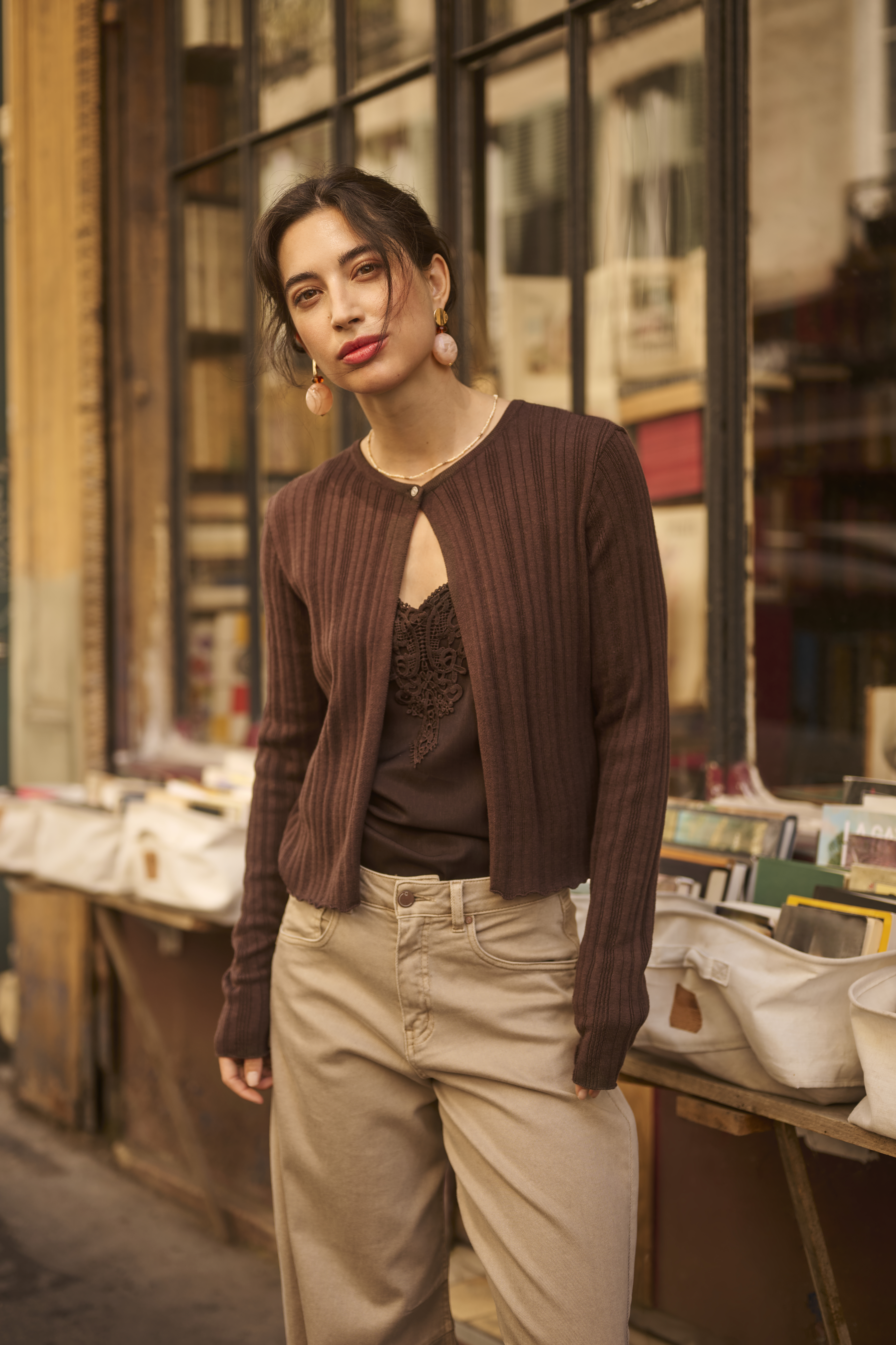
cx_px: 448
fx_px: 1867
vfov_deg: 39.6
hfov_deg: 27.0
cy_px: 672
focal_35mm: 50
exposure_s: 1/800
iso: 100
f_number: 2.2
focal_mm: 50
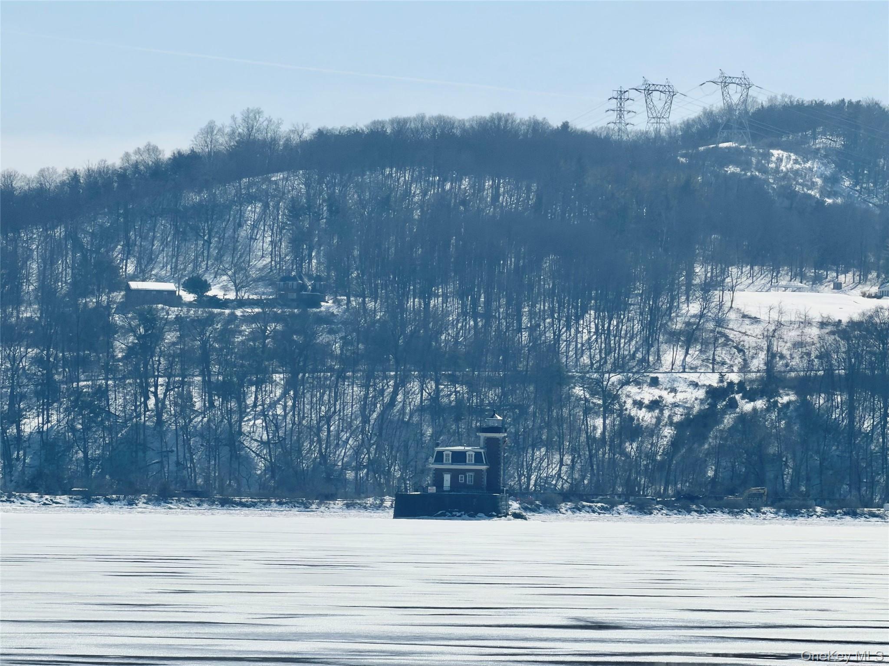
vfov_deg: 7.4
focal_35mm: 200
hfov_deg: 9.9
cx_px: 444
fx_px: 5136
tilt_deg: +1.7
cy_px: 333
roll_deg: -0.6
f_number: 2.8
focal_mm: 16.89
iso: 20
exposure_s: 1/1905
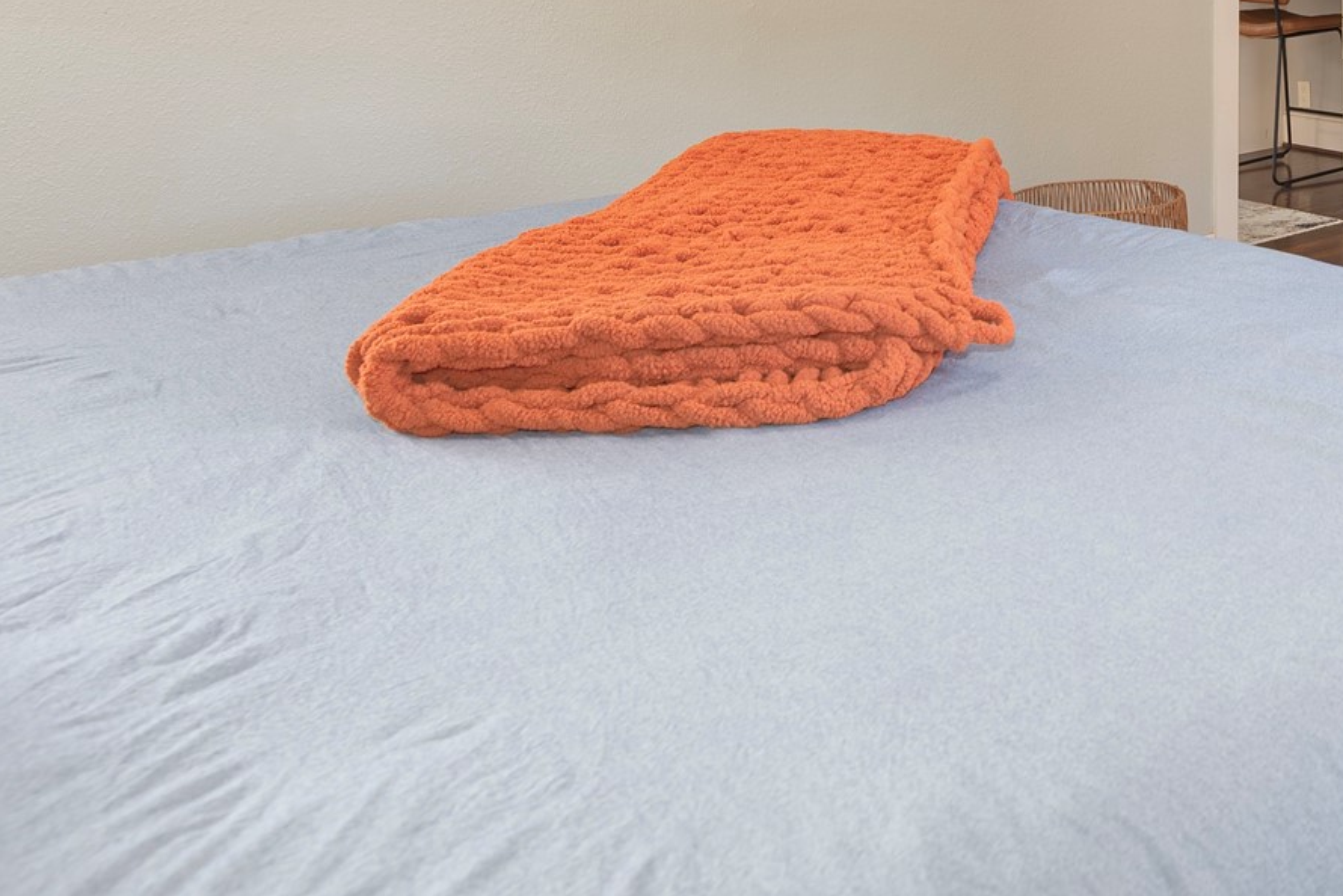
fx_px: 1455
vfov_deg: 30.4
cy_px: -109
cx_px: 1382
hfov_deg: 42.0
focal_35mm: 39
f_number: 7.1
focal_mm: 16
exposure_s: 1
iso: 100
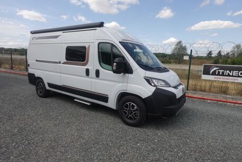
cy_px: 79
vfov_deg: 59.5
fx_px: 141
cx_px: 122
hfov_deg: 81.2
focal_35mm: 21
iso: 125
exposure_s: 1/3200
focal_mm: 7.6
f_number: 2
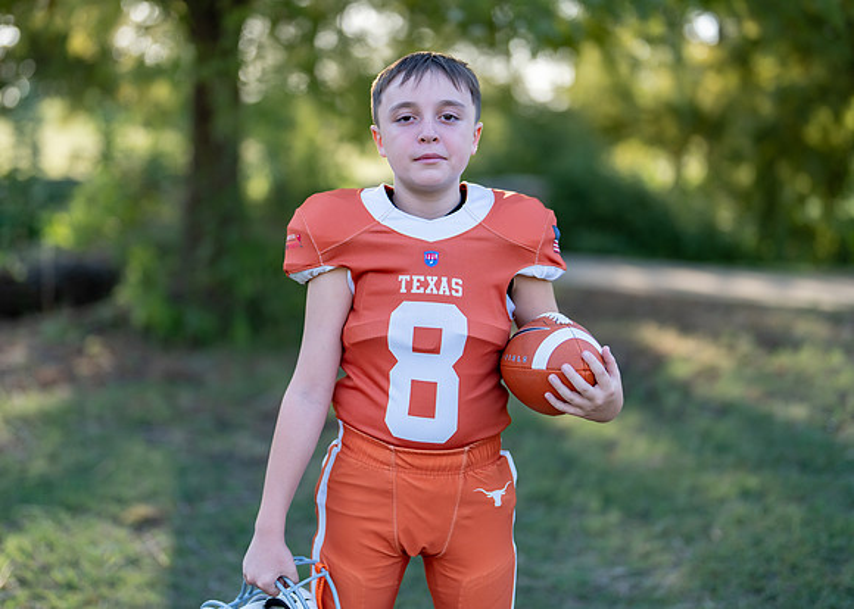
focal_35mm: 57
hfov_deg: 34.3
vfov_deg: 24.8
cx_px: 399
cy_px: 277
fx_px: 1385
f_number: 1.2
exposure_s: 1/1250
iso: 100
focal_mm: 50
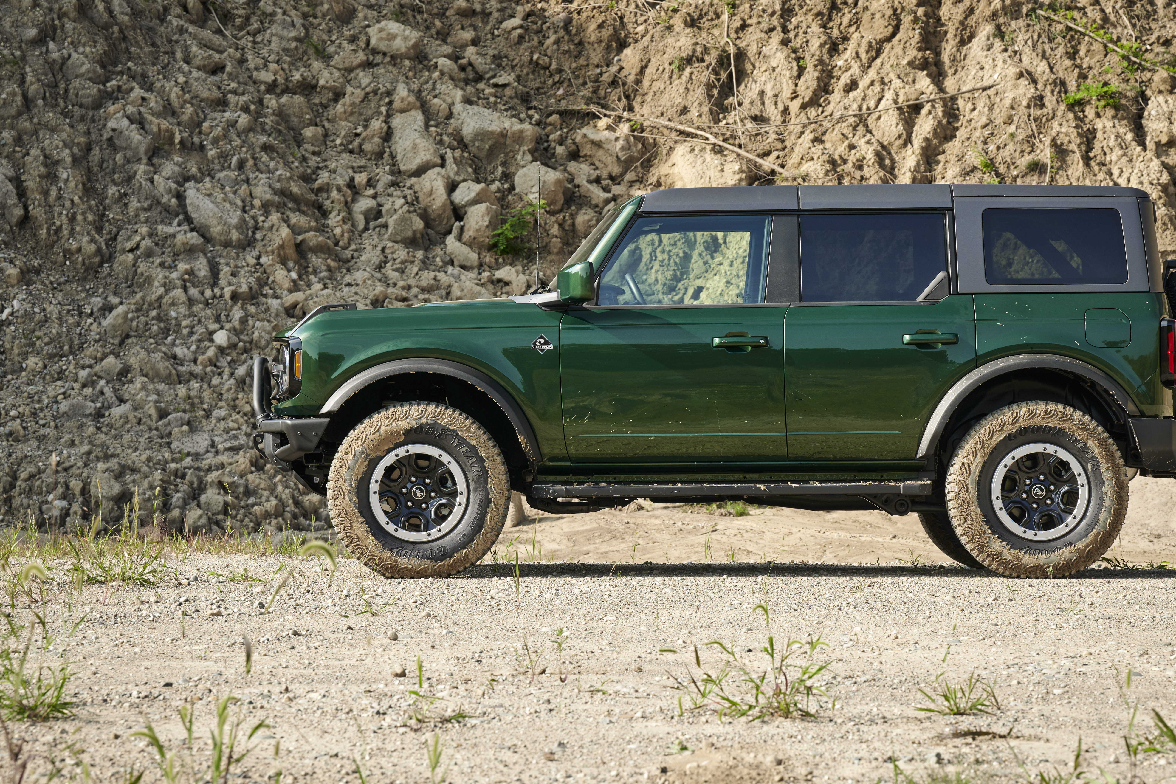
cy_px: 315
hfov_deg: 16.0
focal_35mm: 128
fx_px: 4181
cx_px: 649
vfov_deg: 10.7
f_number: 8
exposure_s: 1/100
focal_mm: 99
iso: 100
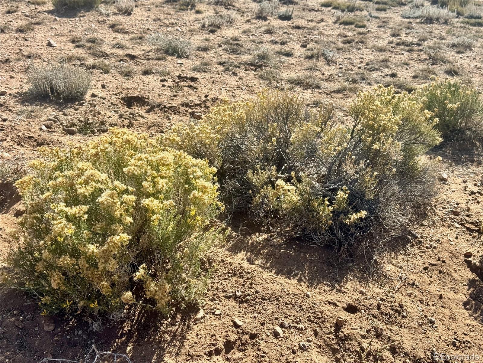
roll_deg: -4.4
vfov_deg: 30.3
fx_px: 670
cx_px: 242
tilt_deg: -23.1
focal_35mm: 48
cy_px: 182
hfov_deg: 39.7
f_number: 1.78
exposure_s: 1/3425
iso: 64
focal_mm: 6.76
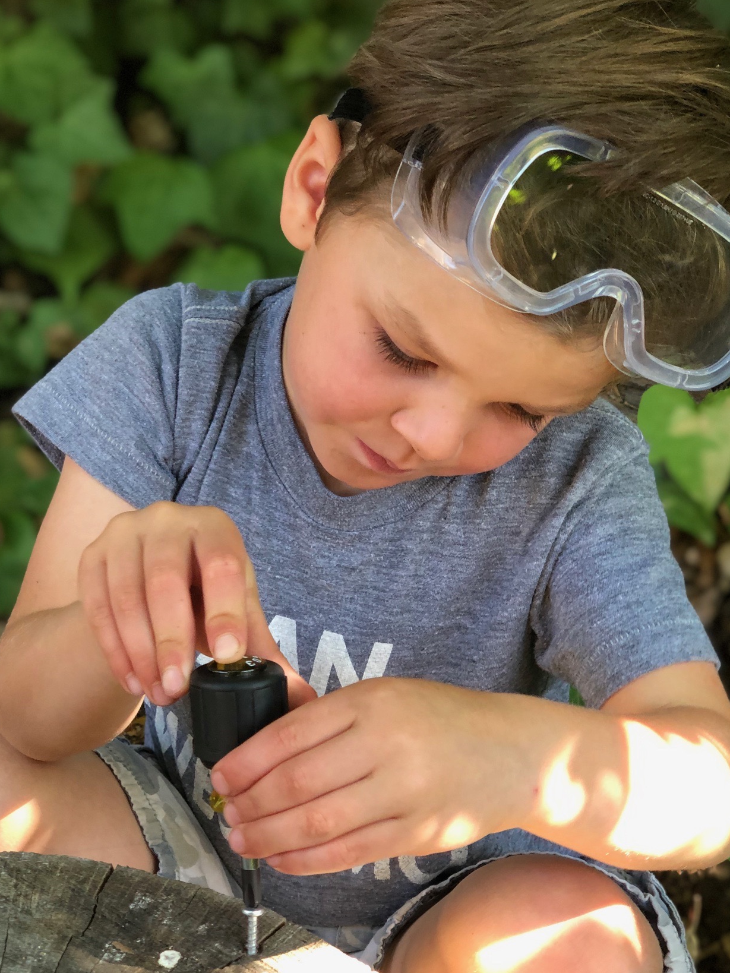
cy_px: 547
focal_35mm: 65
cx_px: 316
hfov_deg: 22.6
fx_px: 1827
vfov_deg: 29.8
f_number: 2.4
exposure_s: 1/60
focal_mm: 6
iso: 50
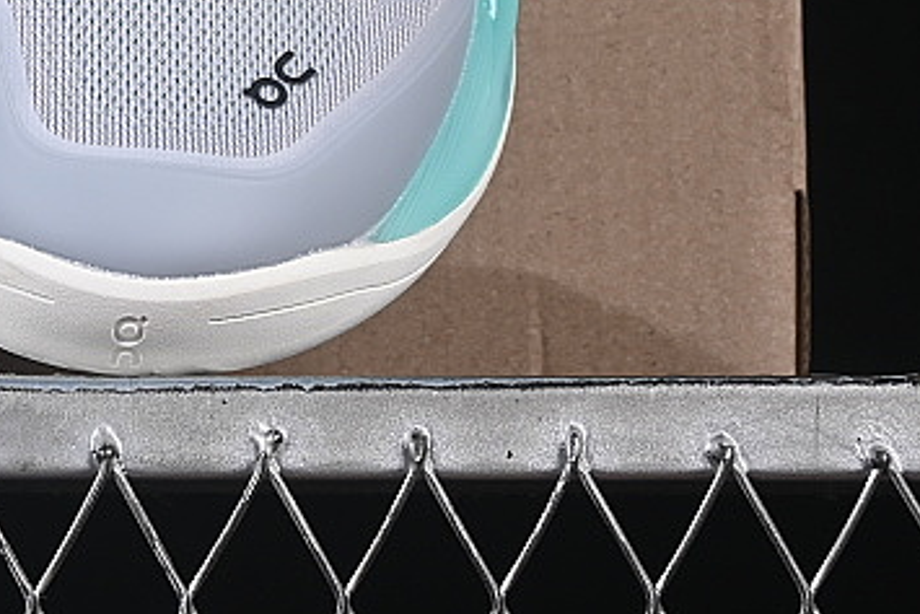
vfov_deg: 6.0
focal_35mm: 228
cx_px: -171
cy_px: -205
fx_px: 5829
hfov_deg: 8.9
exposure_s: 1/80
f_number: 8
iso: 160
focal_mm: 50
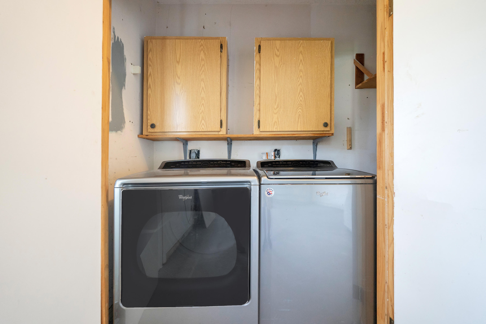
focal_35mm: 14
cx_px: 243
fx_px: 189
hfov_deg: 104.3
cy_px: 162
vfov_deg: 81.2
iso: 2000
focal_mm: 14
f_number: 2.8
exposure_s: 1/160
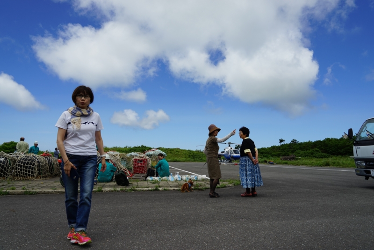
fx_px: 249
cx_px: 187
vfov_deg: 53.2
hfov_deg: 73.7
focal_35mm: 24
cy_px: 125
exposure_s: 1/200
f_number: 11
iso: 100
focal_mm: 24
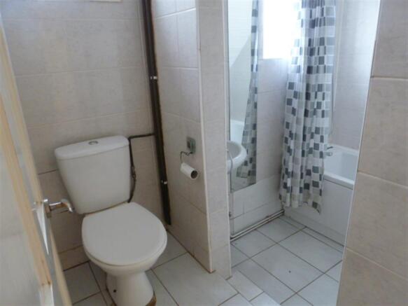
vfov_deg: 56.8
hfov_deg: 71.6
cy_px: 153
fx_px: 283
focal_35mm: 24
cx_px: 204
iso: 400
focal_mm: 4.3
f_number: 3.3
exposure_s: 1/50
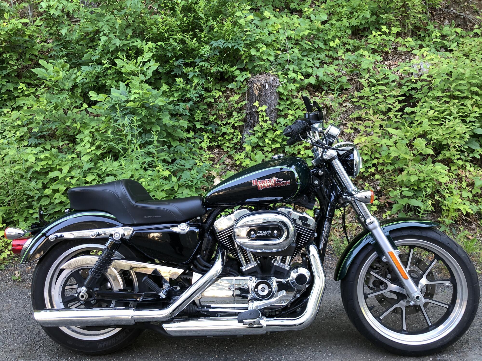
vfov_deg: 49.7
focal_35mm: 28
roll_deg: +2.9
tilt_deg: -5.7
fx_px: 390
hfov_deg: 63.4
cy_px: 180
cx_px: 241
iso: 25
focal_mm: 4
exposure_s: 1/30
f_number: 1.8
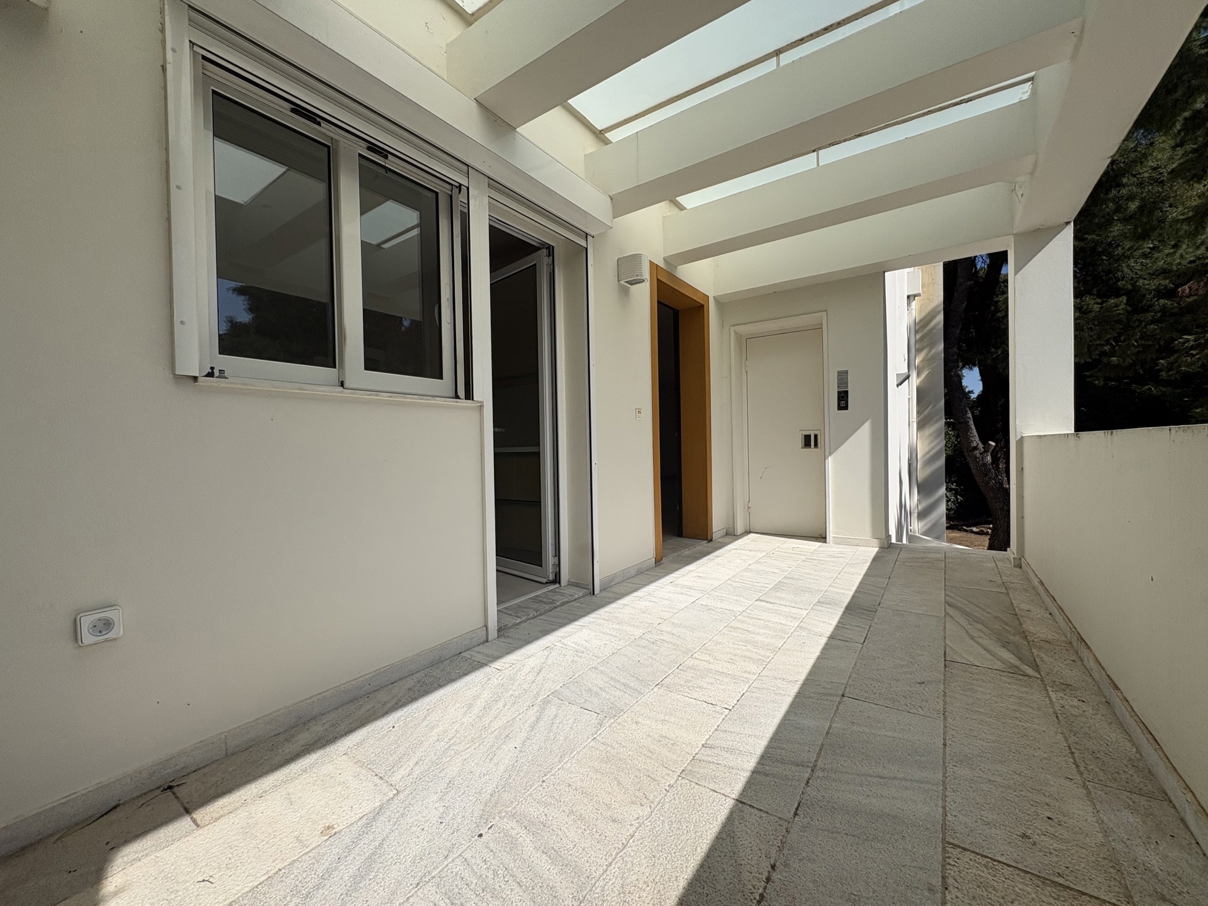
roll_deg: +1.5
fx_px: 489
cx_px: 604
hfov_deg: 102.1
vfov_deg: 85.7
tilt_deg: -0.3
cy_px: 453
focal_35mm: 14
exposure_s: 1/3906
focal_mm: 2.22
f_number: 2.2
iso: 50
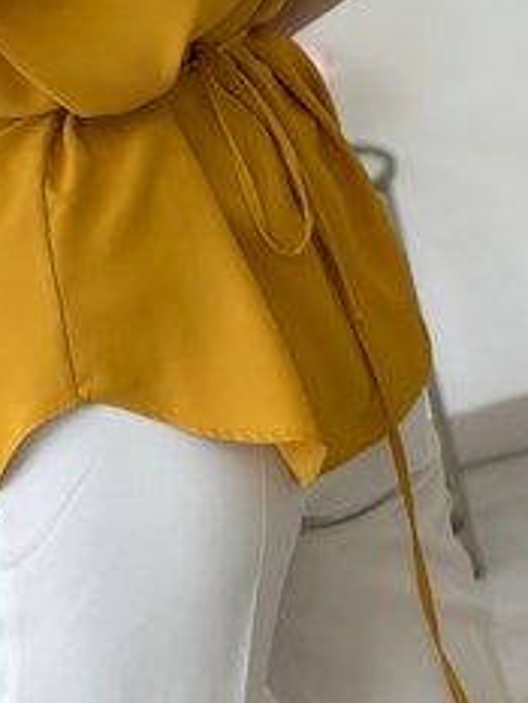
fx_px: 2235
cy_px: -74
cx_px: -39
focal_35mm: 110
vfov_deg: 17.3
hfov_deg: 13.2
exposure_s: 1/401
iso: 80
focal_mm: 6.86
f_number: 1.78
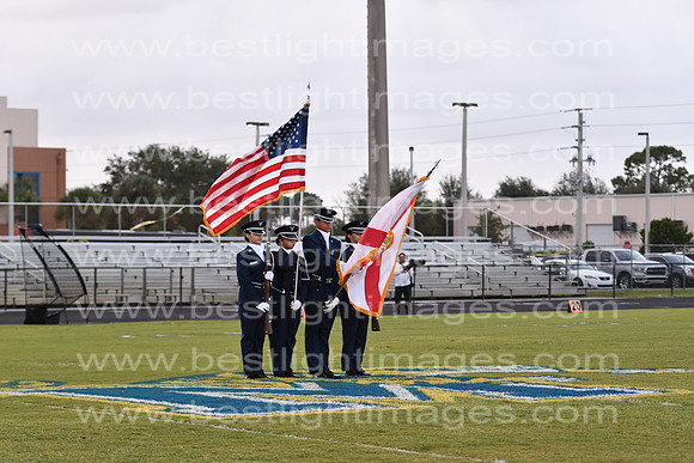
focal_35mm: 117
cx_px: 347
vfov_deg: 11.7
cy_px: 232
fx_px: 2256
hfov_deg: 17.5
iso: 800
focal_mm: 78
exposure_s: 1/1250
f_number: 3.2
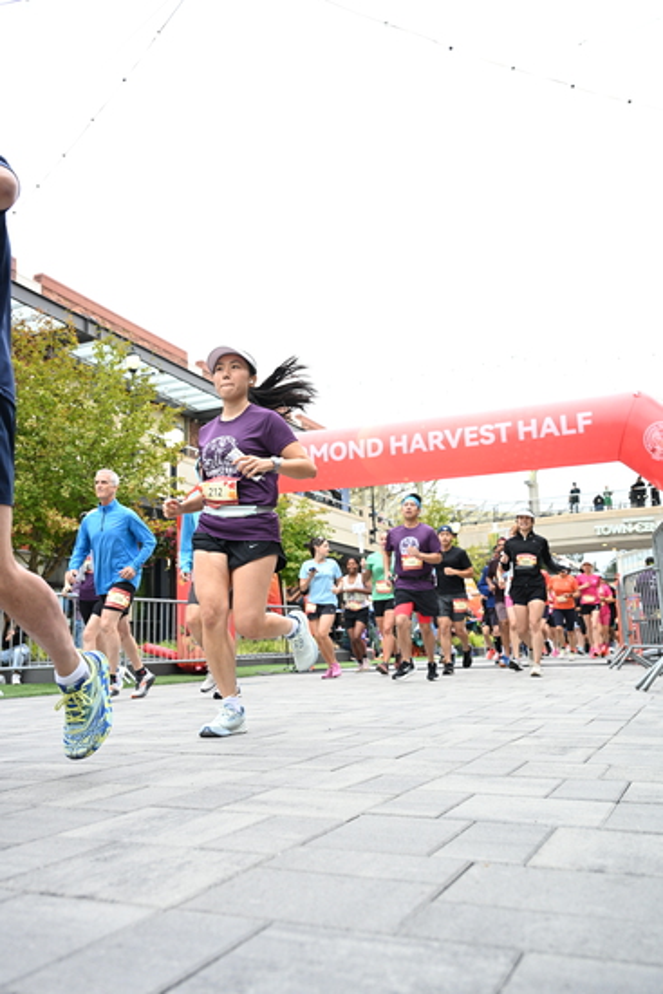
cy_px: 497
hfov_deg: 42.3
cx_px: 332
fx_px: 856
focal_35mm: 31
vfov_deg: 60.3
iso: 2000
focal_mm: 31
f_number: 4
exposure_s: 1/640
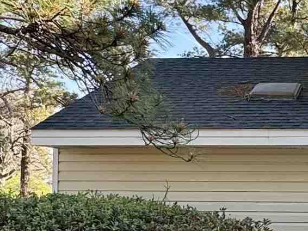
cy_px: 166
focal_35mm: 76
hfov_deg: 24.2
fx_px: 676
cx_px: 330
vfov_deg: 19.3
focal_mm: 2.22
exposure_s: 1/237
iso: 40
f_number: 2.2
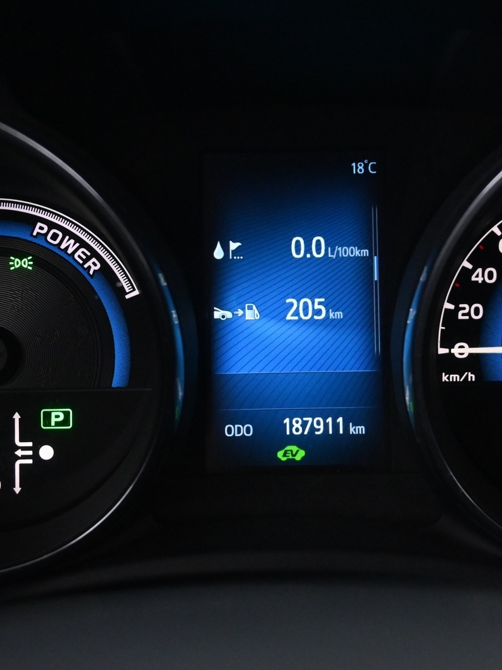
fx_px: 1298
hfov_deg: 21.9
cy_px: 330
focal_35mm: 67
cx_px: 293
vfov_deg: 28.9
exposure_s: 1/50
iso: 4500
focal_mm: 30.5
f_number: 4.8
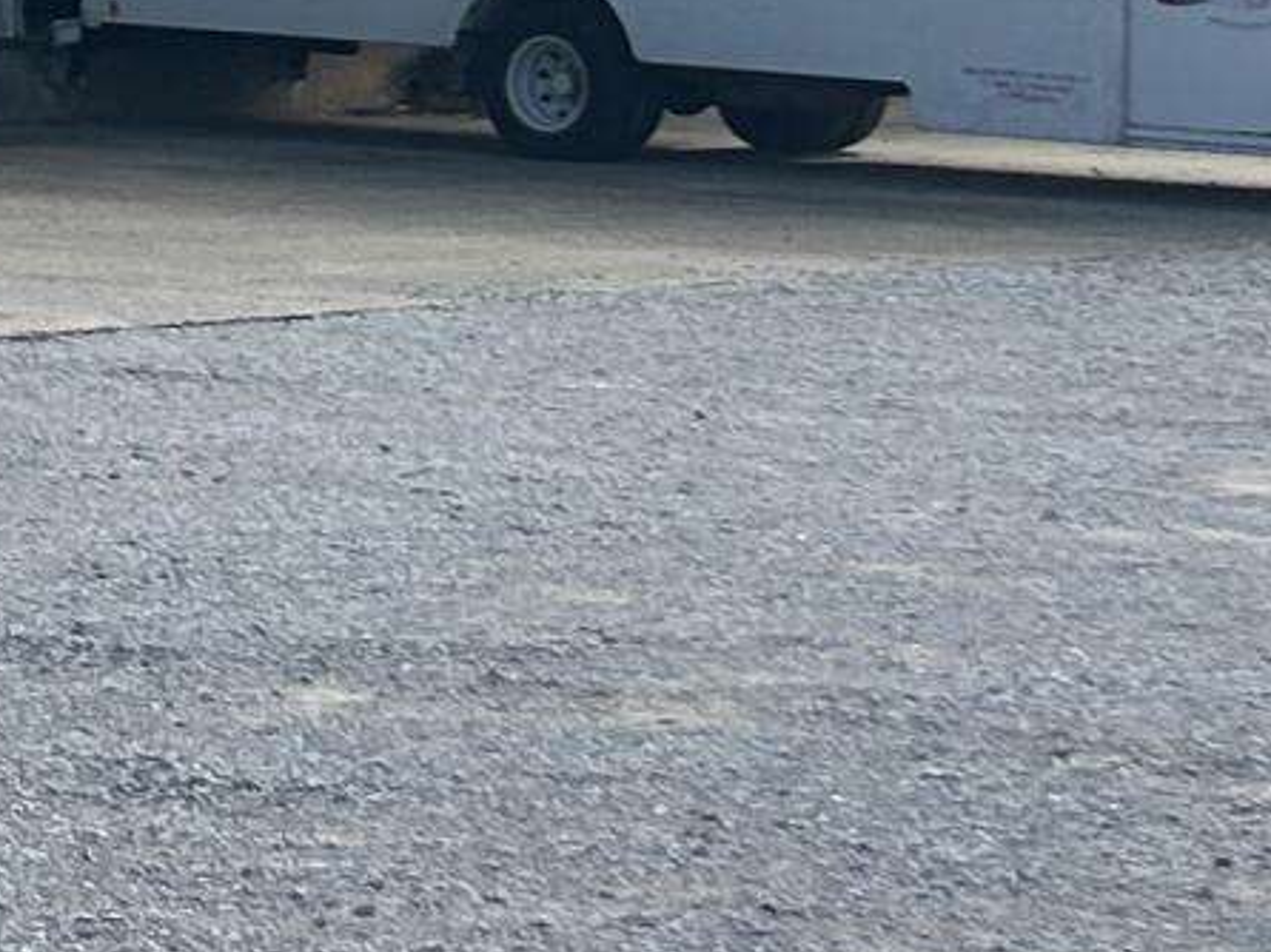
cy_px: -690
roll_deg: +0.2
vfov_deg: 8.2
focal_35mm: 175
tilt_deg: +5.6
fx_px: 6422
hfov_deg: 10.8
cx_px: -784
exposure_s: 1/4831
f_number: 1.5
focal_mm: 5.7
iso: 50
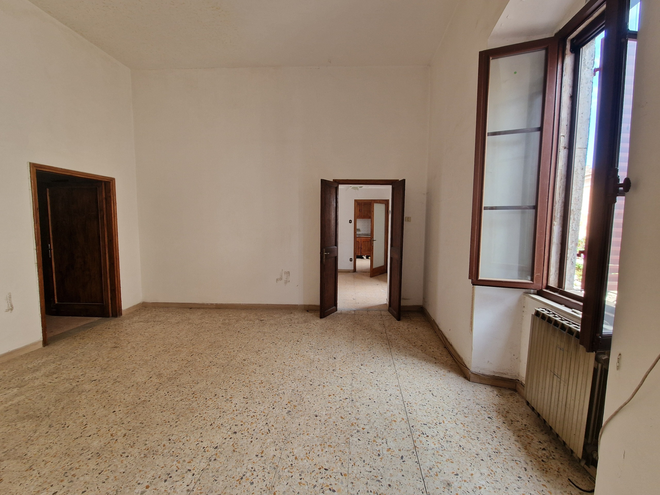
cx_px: 330
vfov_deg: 89.9
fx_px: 248
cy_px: 248
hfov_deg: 106.2
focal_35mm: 13
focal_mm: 2.2
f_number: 2.2
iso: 64
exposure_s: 1/50
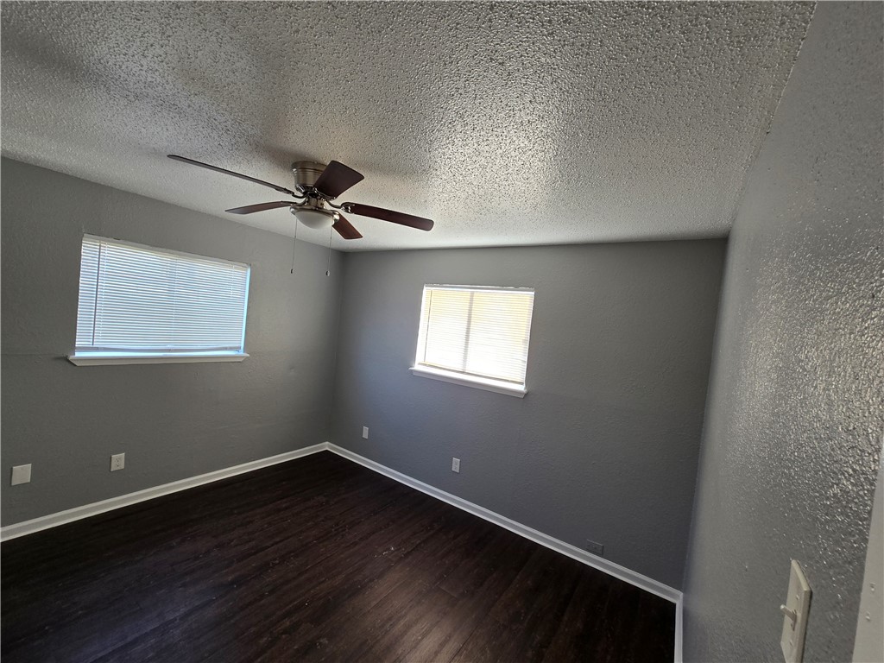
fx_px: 332
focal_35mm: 13
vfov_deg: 89.9
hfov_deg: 106.2
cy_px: 332
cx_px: 442
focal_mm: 2.2
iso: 80
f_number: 2.2
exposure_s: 1/120
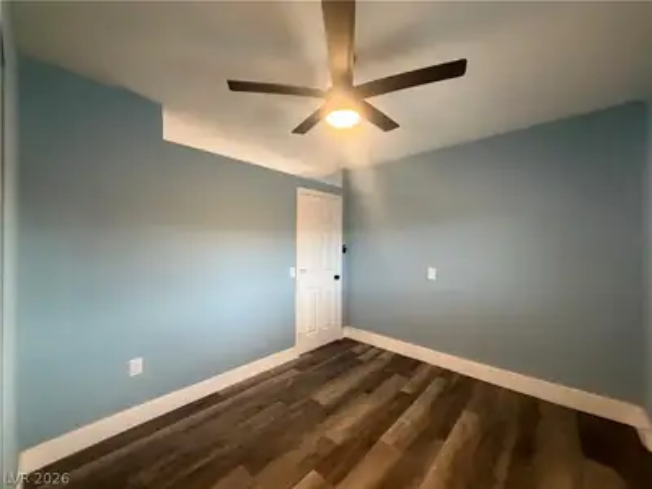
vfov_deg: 85.7
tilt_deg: +0.7
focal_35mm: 14
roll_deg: -0.8
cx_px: 326
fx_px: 264
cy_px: 244
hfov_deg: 102.1
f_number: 2.2
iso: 640
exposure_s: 1/60
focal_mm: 2.22
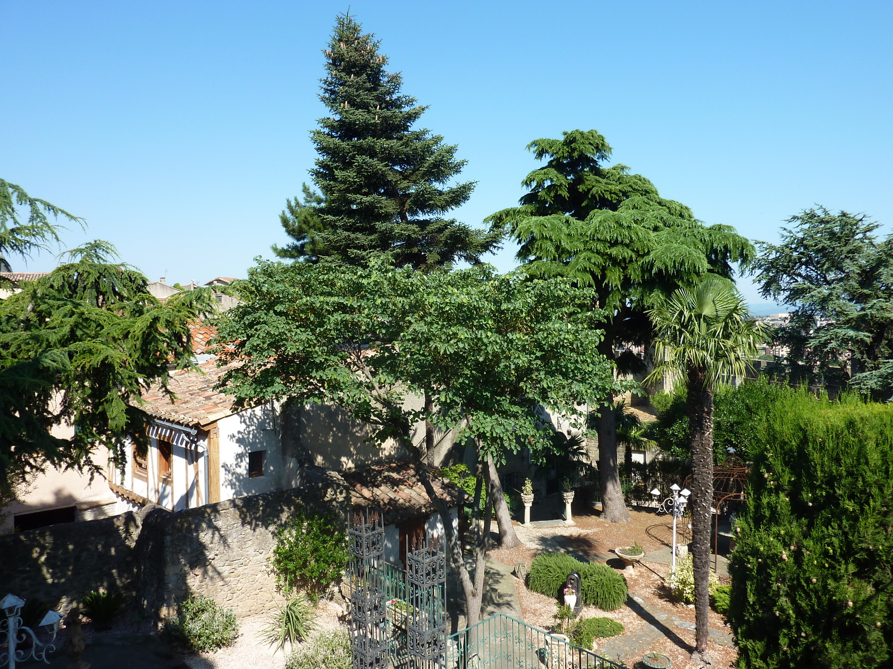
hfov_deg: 69.4
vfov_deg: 54.9
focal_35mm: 25
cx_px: 446
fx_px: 645
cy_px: 334
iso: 80
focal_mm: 4.1
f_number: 4
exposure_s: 1/400
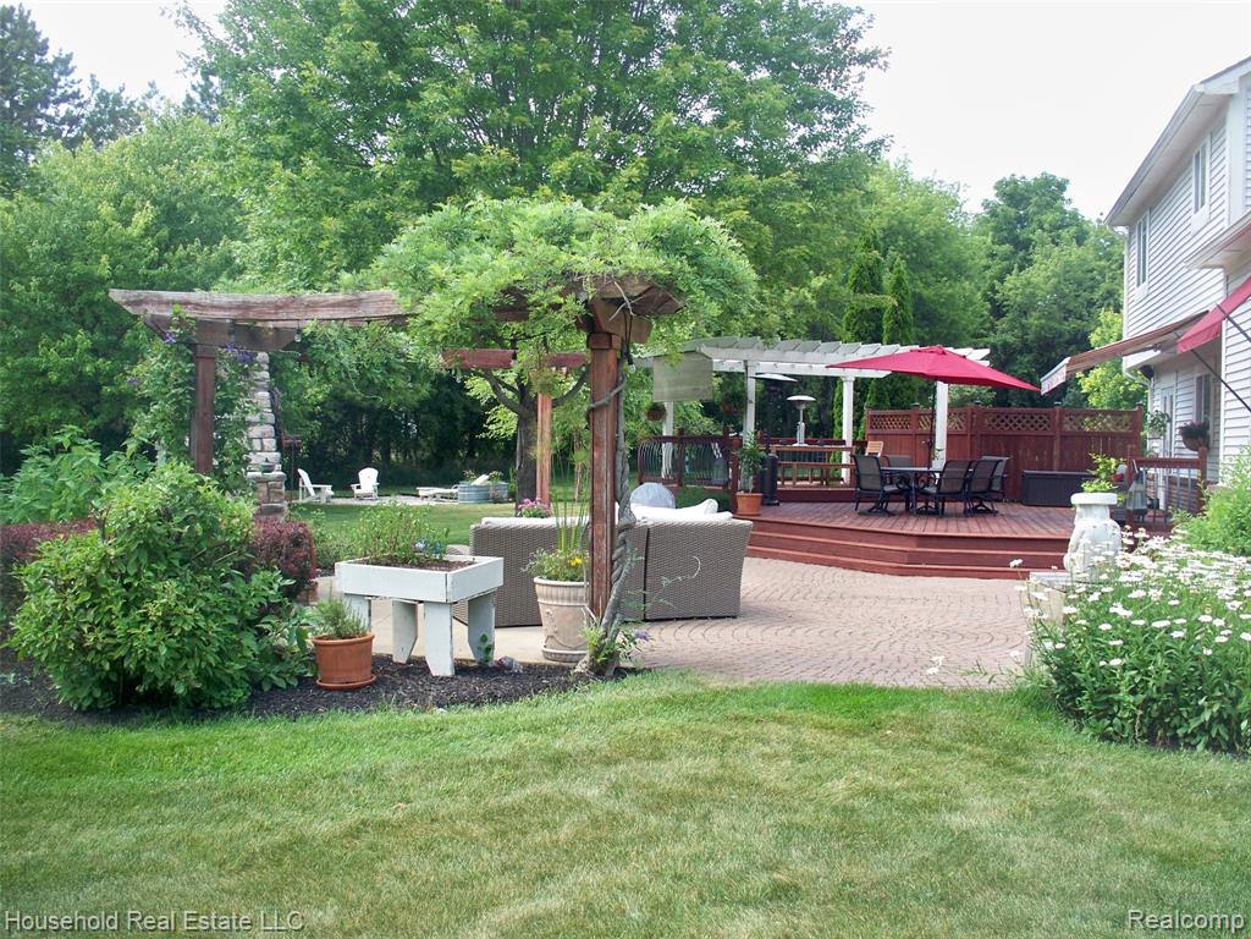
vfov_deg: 40.7
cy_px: 470
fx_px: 1265
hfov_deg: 52.6
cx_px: 626
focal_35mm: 35
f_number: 2.8
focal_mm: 7.54
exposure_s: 1/250
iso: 80
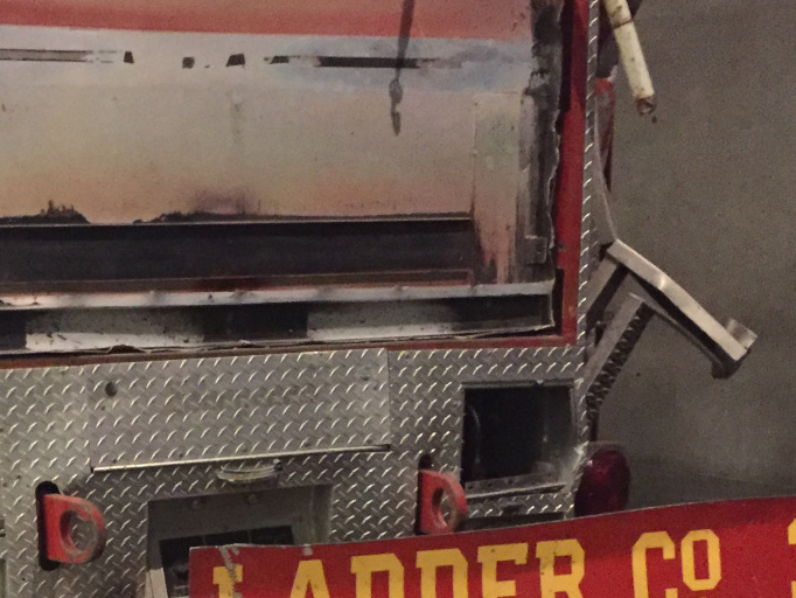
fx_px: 1564
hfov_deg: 28.2
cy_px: 648
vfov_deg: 20.7
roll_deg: -0.1
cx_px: 211
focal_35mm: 68
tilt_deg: -12.7
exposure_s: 1/15
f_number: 2.2
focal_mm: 4.15
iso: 400
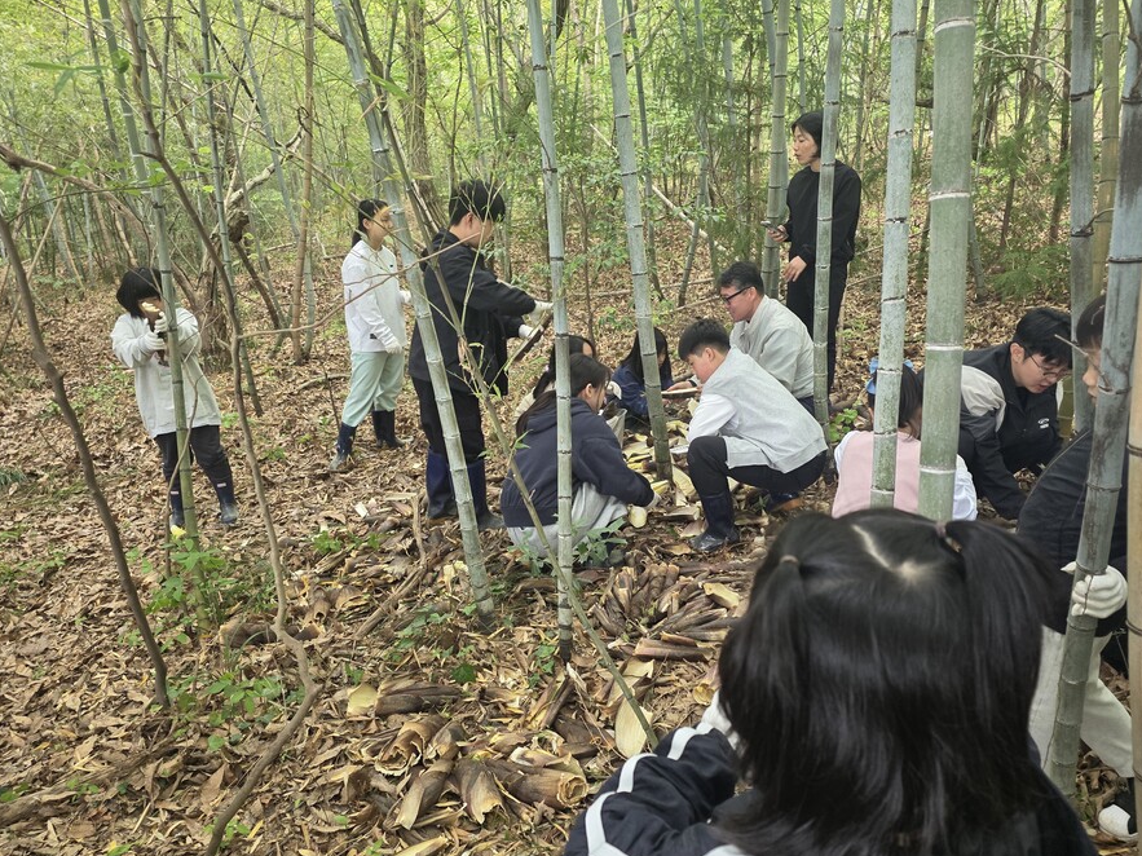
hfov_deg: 69.3
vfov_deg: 54.9
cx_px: 612
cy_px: 418
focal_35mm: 25
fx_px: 825
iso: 250
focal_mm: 6.3
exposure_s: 1/120
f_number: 1.7
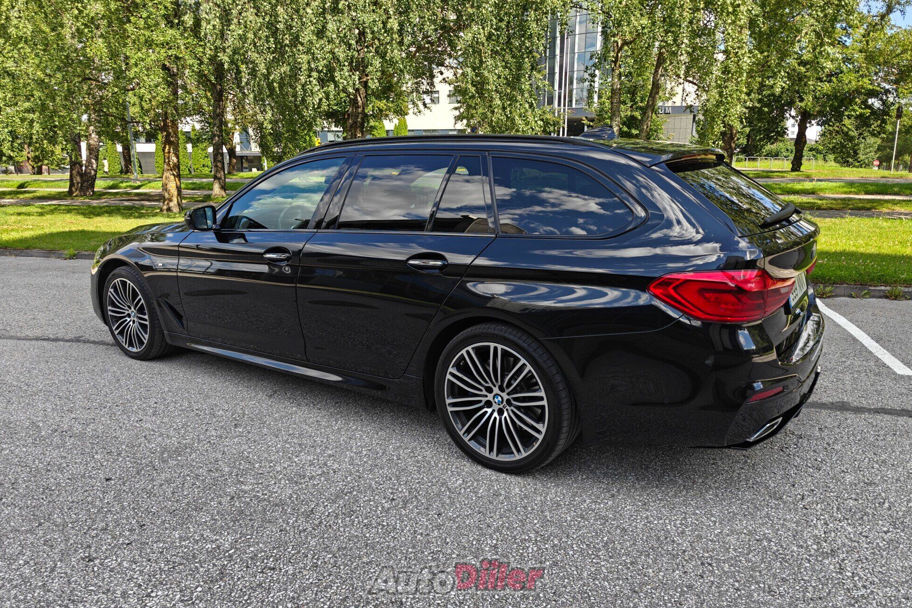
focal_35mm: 24
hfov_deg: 73.7
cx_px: 456
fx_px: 608
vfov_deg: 53.1
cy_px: 301
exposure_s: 1/584
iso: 80
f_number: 1.6
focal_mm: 6.06
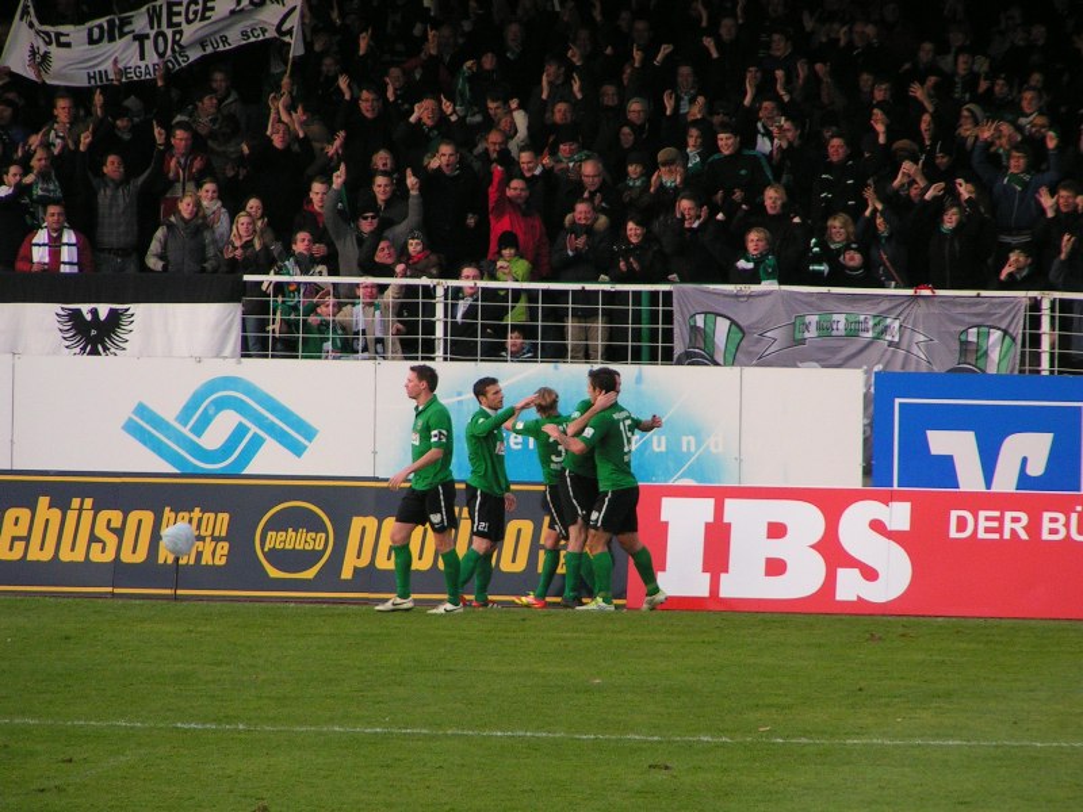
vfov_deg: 3.9
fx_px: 11889
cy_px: 406
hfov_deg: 5.2
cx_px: 542
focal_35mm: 380
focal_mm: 58
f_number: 3.5
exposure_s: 1/400
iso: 125
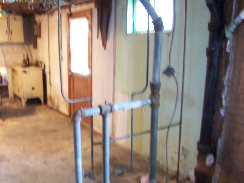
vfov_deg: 27.0
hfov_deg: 35.5
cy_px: 105
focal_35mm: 54
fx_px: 381
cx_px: 109
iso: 140
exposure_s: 1/2
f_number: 2.8
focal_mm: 6.3
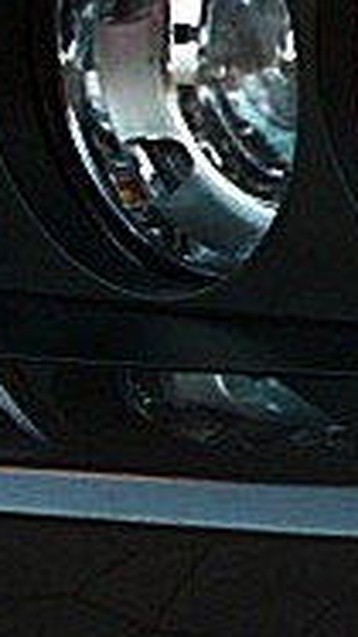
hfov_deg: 8.0
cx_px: 996
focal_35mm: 134
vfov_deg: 16.0
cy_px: 324
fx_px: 2264
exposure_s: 1/125
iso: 200
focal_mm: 6.3
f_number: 2.8
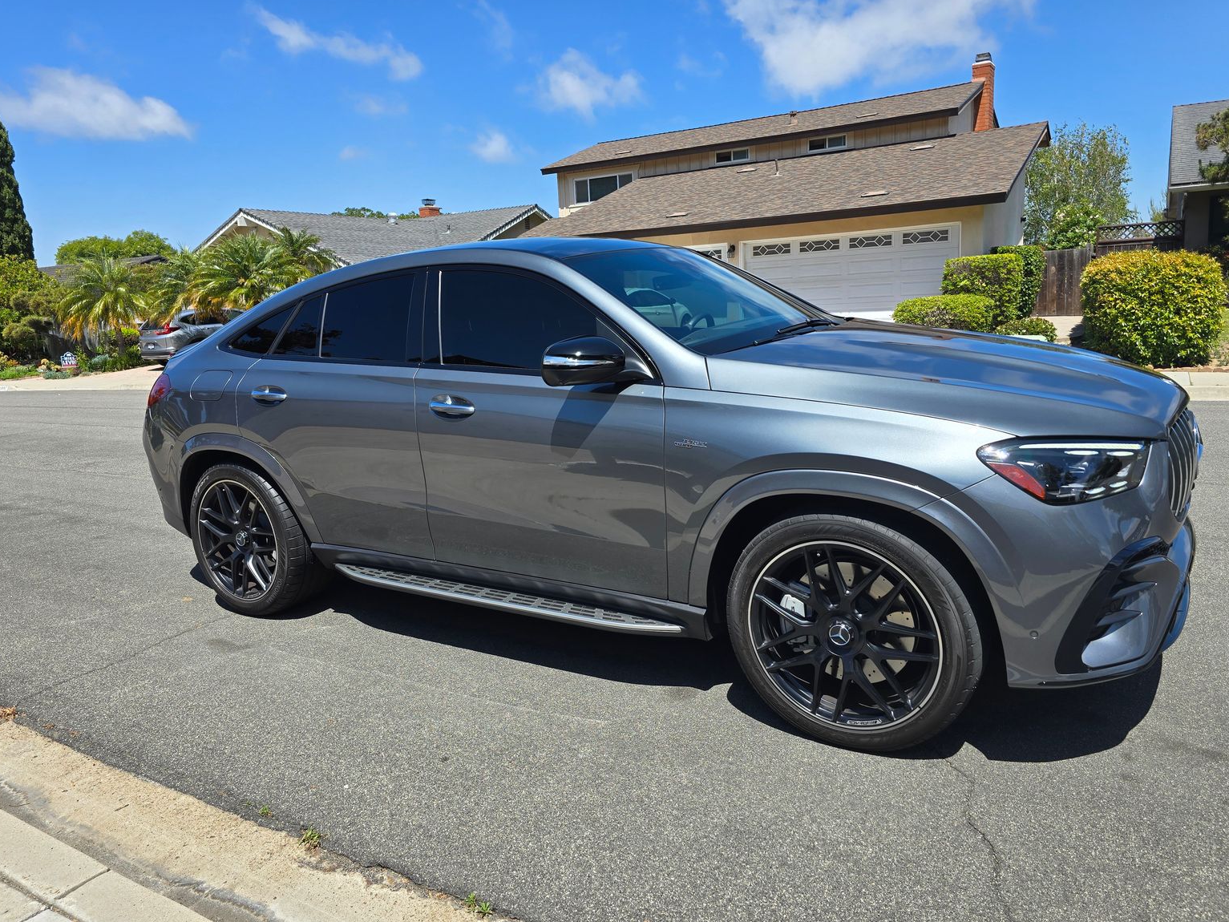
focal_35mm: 24
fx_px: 852
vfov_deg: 56.8
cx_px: 618
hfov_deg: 71.6
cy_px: 443
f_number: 1.7
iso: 12
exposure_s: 1/657
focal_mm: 6.3
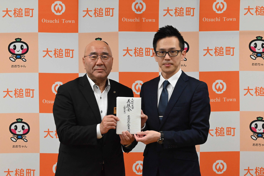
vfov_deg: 16.7
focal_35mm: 82
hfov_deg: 24.8
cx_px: 132
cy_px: 88
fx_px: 602
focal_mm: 82
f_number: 18
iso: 10000
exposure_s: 1/100
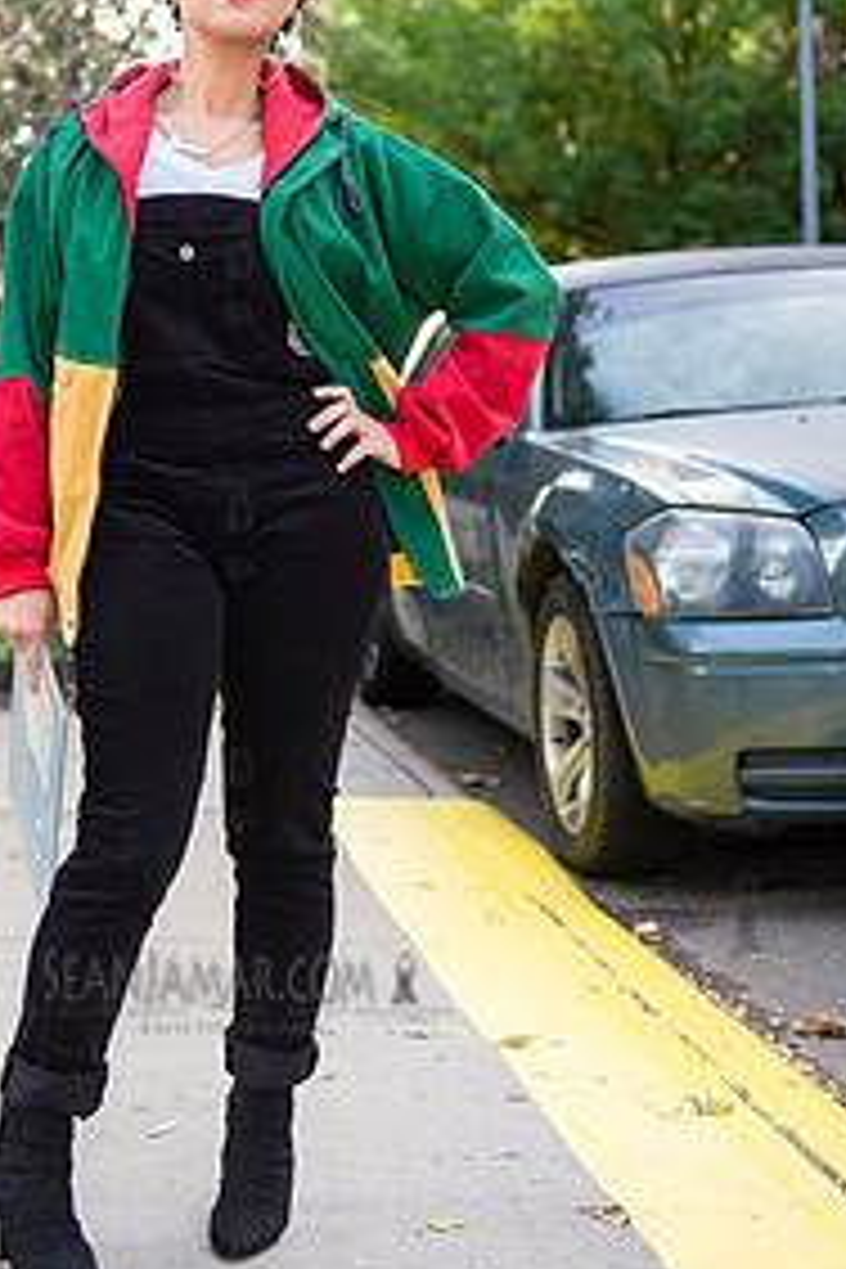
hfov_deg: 20.2
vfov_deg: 30.0
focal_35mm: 67
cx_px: 238
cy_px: 536
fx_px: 2362
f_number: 2.8
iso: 200
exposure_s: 1/250
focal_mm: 42
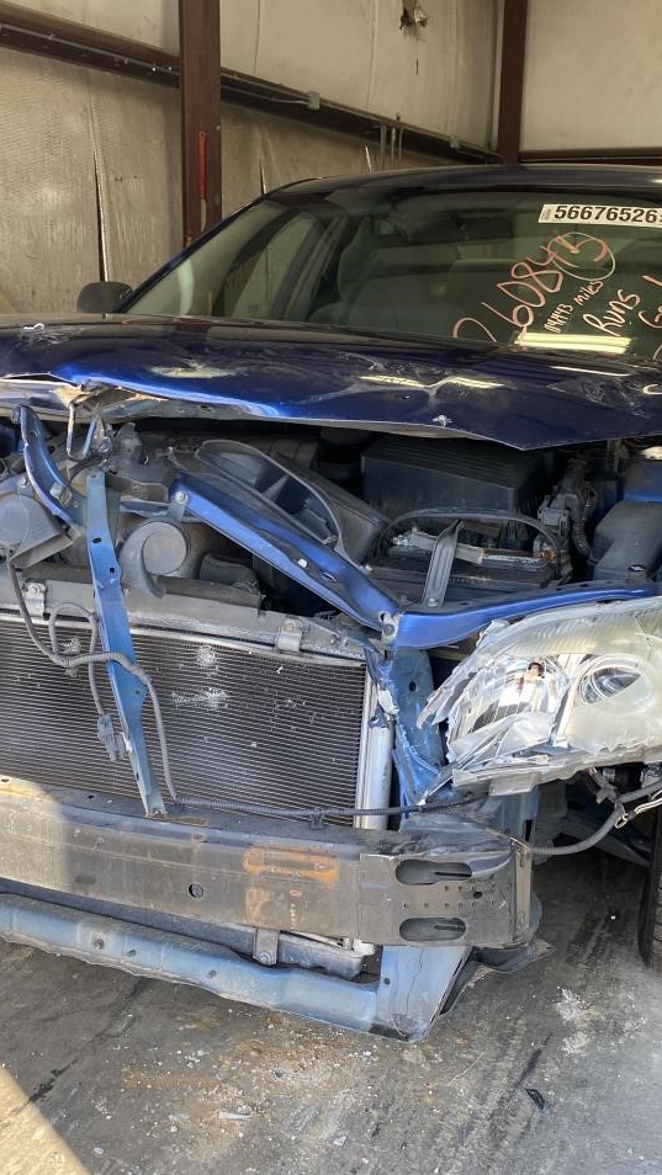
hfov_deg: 31.2
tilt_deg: -12.6
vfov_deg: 52.8
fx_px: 1185
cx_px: 339
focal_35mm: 38
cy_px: 588
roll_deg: +1.4
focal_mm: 4.25
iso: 40
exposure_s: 1/122
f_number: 1.8
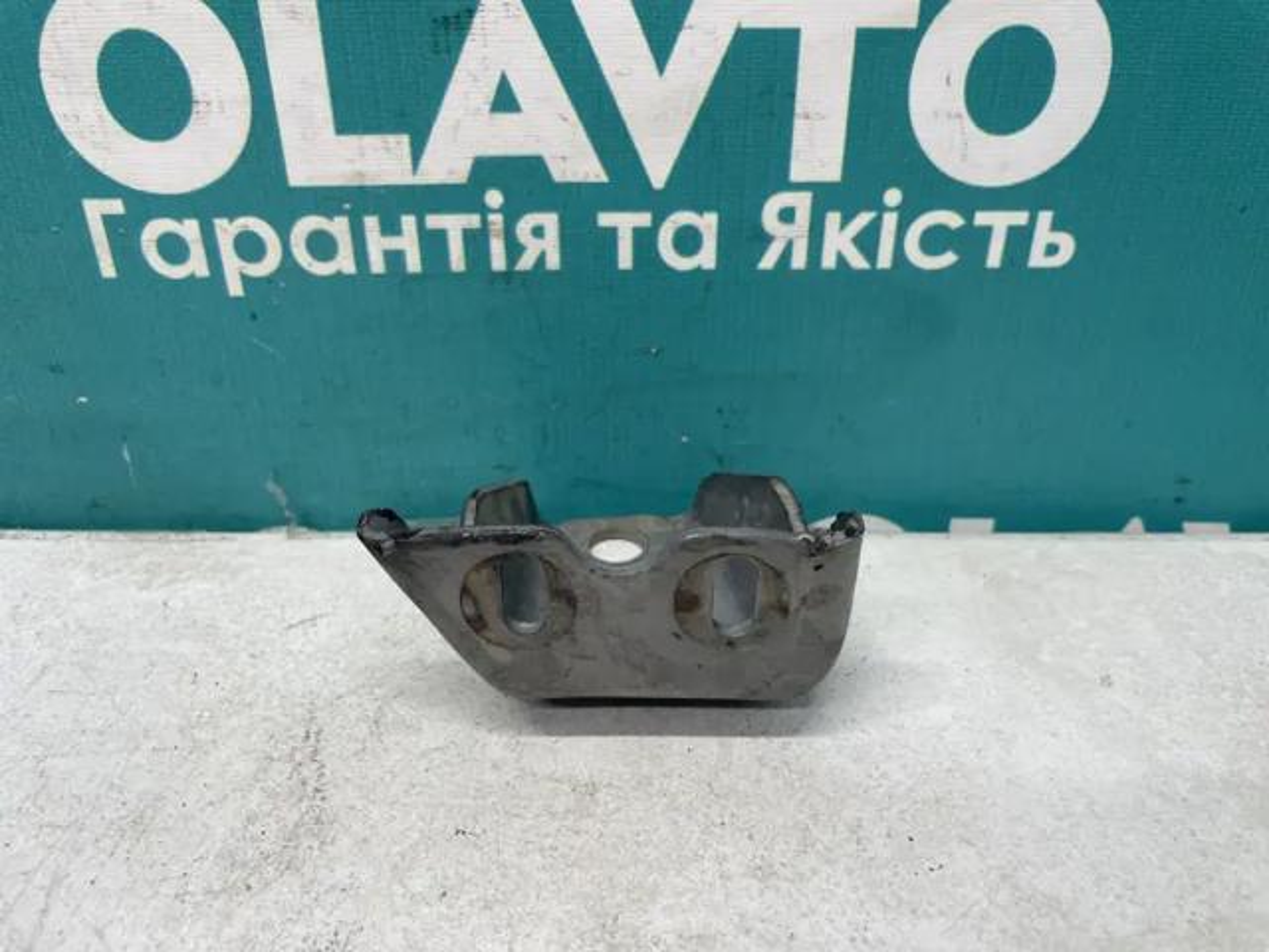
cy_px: 476
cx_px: 634
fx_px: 953
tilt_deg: -29.8
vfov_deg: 53.1
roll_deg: +0.9
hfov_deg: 67.3
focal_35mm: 26
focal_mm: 4.2
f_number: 1.6
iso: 100
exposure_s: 1/100
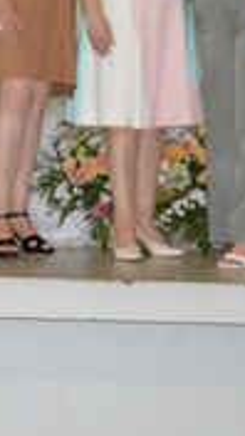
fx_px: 1545
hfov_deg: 8.8
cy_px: 9
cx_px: -131
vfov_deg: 15.8
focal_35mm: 134
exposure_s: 1/60
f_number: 4
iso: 2200
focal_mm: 25
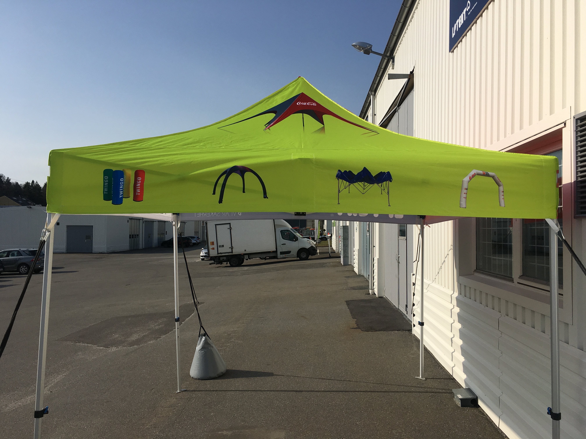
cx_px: 293
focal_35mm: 29
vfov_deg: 48.2
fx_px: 491
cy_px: 220
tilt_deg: +0.6
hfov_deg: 61.7
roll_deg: -0.8
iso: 25
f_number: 2.2
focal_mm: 4.15
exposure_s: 1/3497
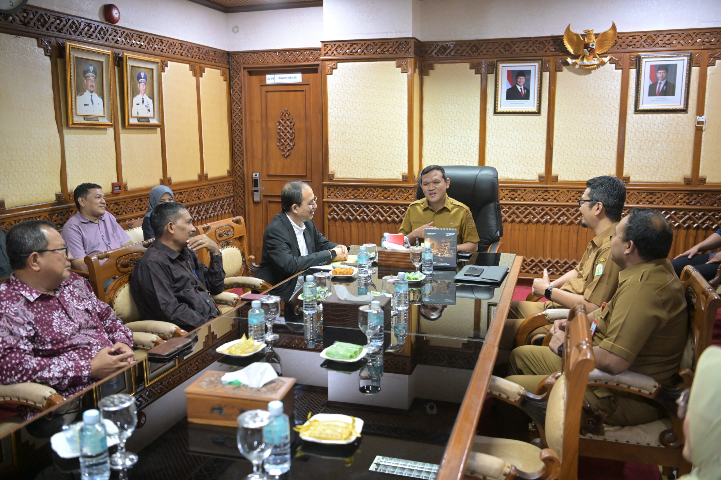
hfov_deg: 58.7
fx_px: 641
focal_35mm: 32
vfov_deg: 41.1
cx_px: 360
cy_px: 240
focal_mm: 32
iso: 2500
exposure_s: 1/125
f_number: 3.2
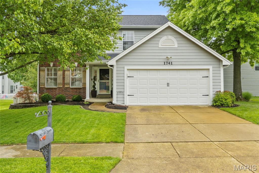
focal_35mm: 30
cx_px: 130
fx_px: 216
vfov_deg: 43.6
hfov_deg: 61.9
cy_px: 86
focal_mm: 20
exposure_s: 1/25
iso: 400
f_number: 8
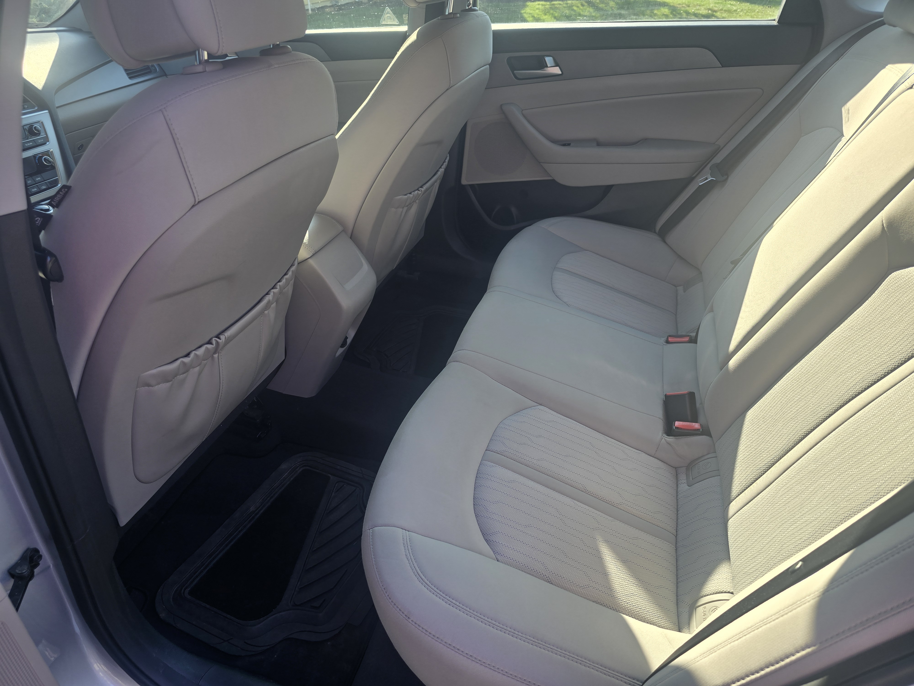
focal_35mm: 23
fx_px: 607
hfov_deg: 73.9
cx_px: 457
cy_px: 343
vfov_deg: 58.9
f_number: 1.7
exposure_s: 1/180
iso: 12
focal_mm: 6.3
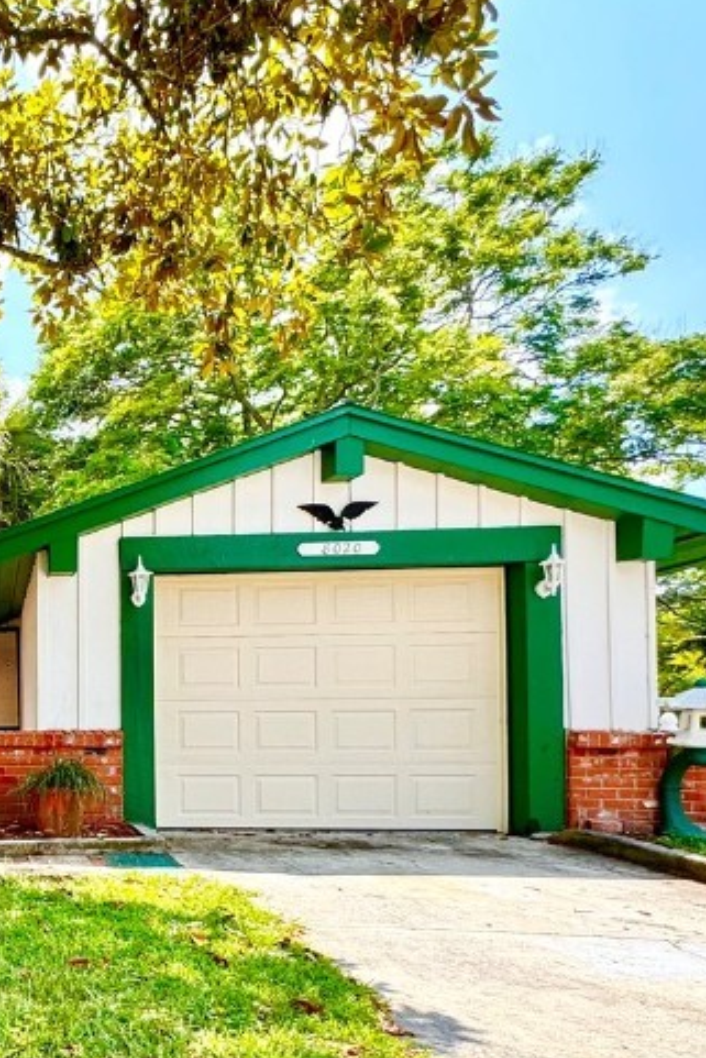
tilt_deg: +0.0
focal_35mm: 31
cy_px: 726
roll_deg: +0.3
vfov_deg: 58.6
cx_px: -119
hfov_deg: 34.7
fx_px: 911
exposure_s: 1/565
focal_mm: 2.22
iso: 40
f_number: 2.2
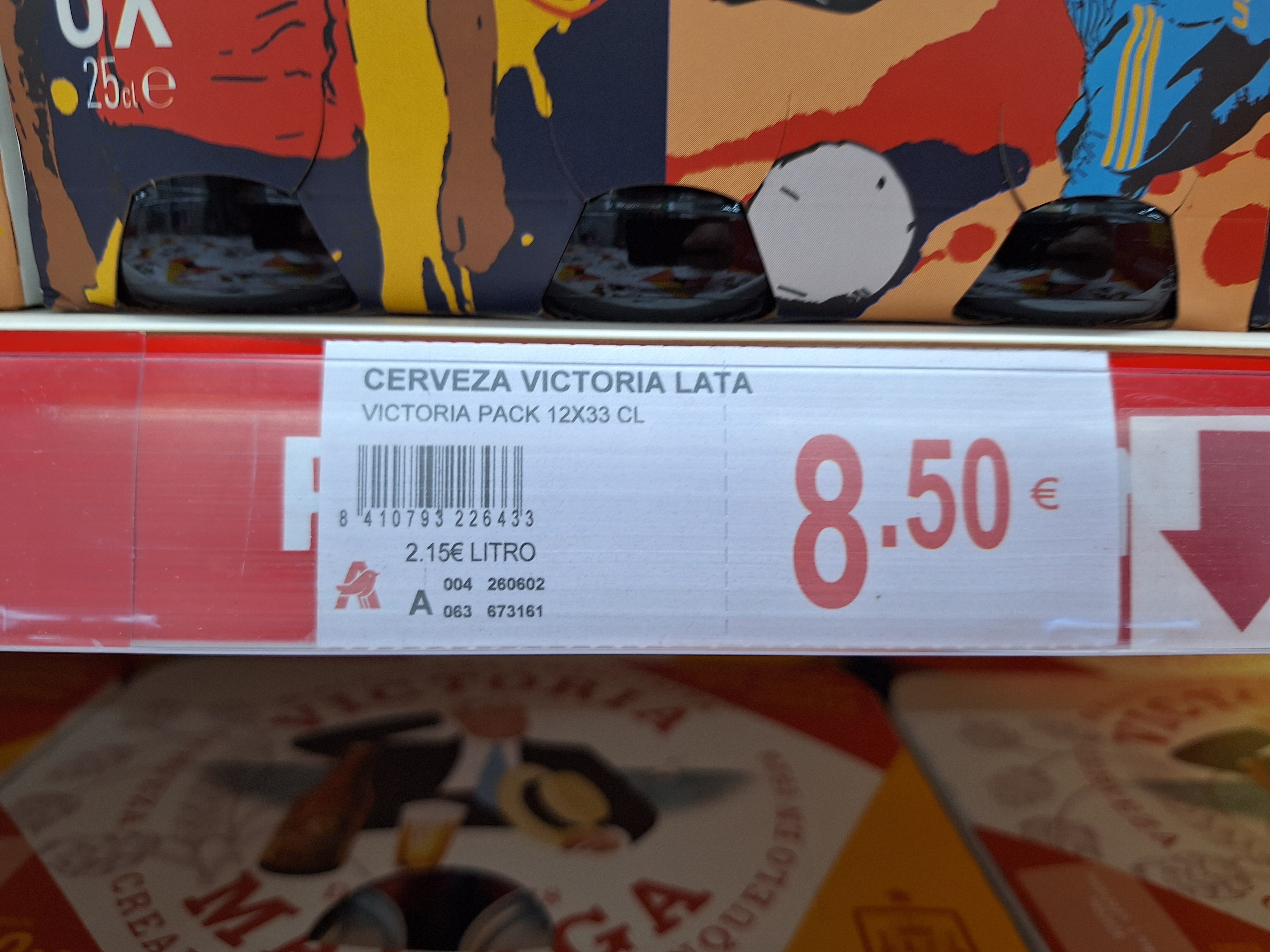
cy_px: 476
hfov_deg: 73.9
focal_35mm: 23
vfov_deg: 58.9
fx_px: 844
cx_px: 635
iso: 50
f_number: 1.8
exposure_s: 1/50
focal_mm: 5.54
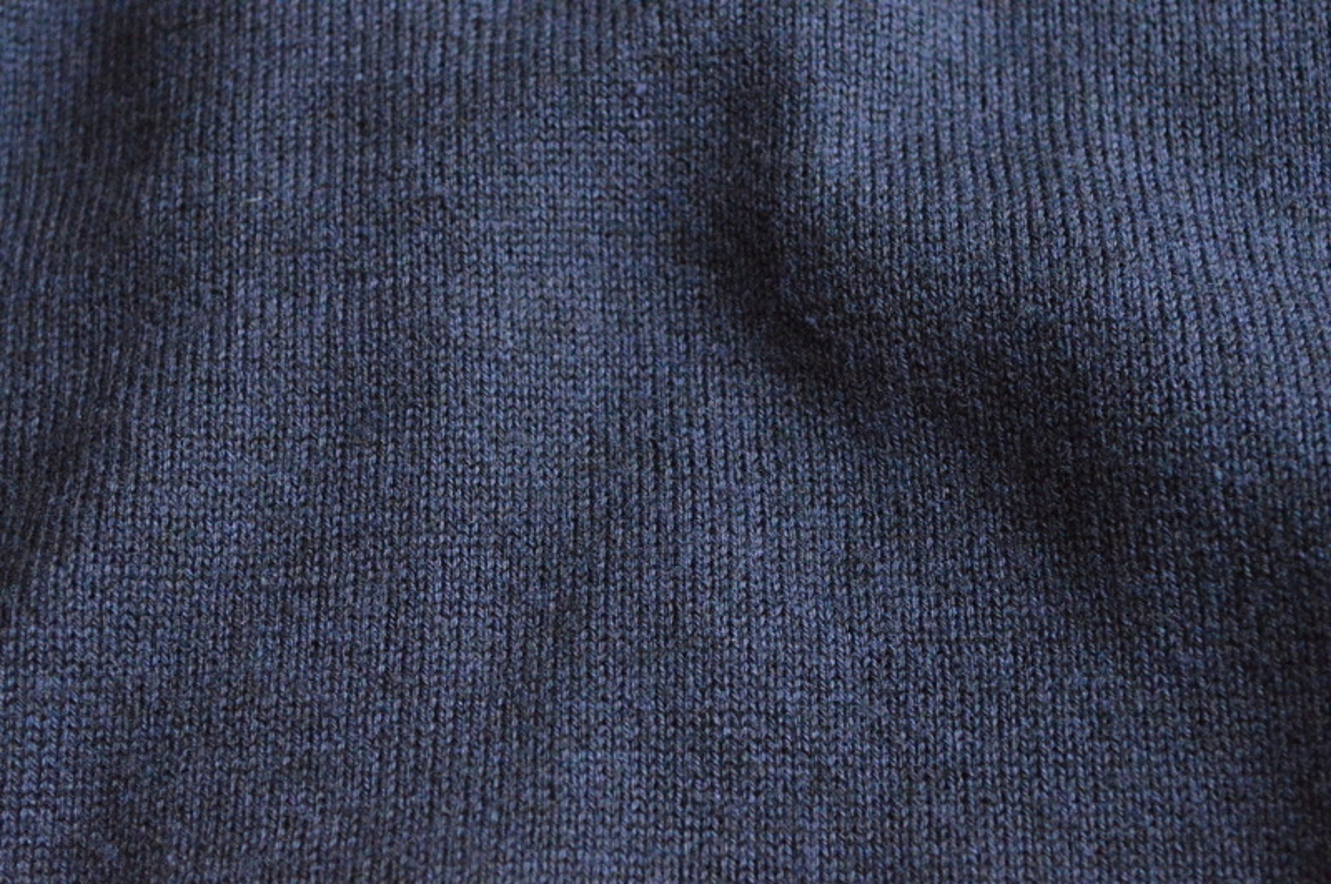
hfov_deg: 26.0
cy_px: 442
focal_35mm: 78
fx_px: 2880
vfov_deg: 17.4
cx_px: 666
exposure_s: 1/160
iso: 6400
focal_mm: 52
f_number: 9
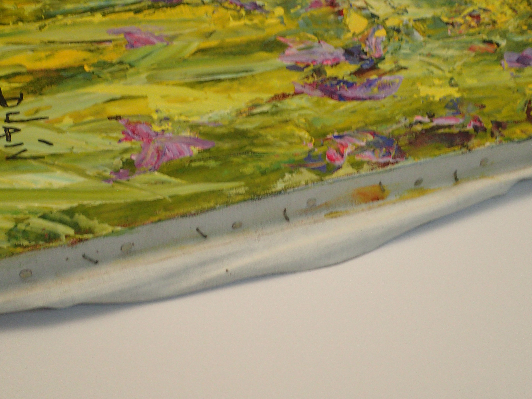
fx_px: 615
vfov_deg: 36.0
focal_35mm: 40
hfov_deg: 46.8
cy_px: 200
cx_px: 266
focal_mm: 7.34
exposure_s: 1/40
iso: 400
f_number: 2.8
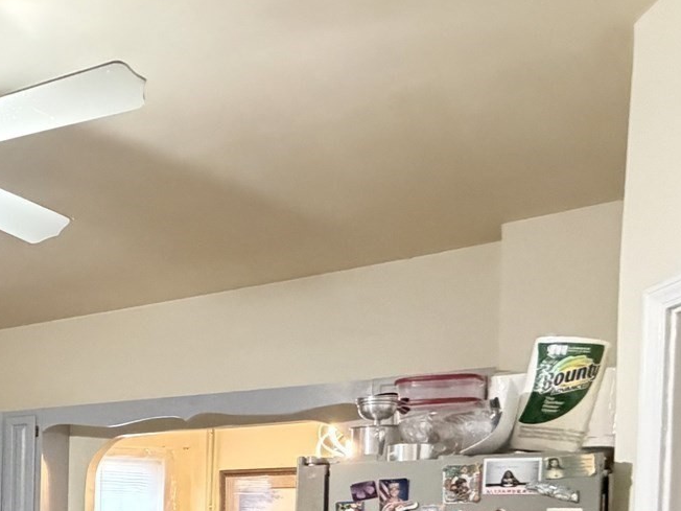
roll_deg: -0.4
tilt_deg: -0.9
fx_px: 866
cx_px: -161
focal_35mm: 44
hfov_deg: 33.7
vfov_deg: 29.9
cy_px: 549
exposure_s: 1/40
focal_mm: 2.22
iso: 1600
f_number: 2.2
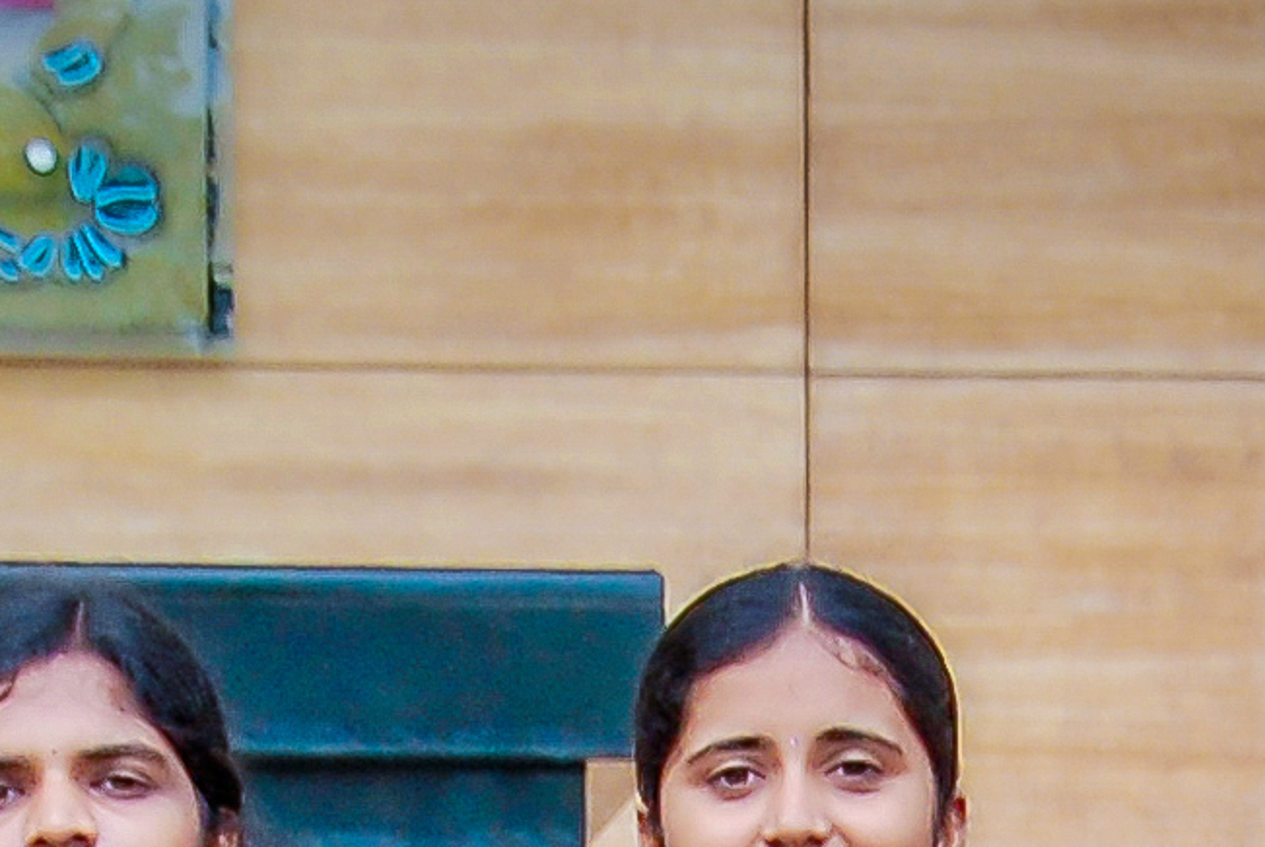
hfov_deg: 5.8
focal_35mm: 357
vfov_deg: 3.8
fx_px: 12561
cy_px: 2477
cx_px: 898
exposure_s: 1/125
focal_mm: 40
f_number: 6.3
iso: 250
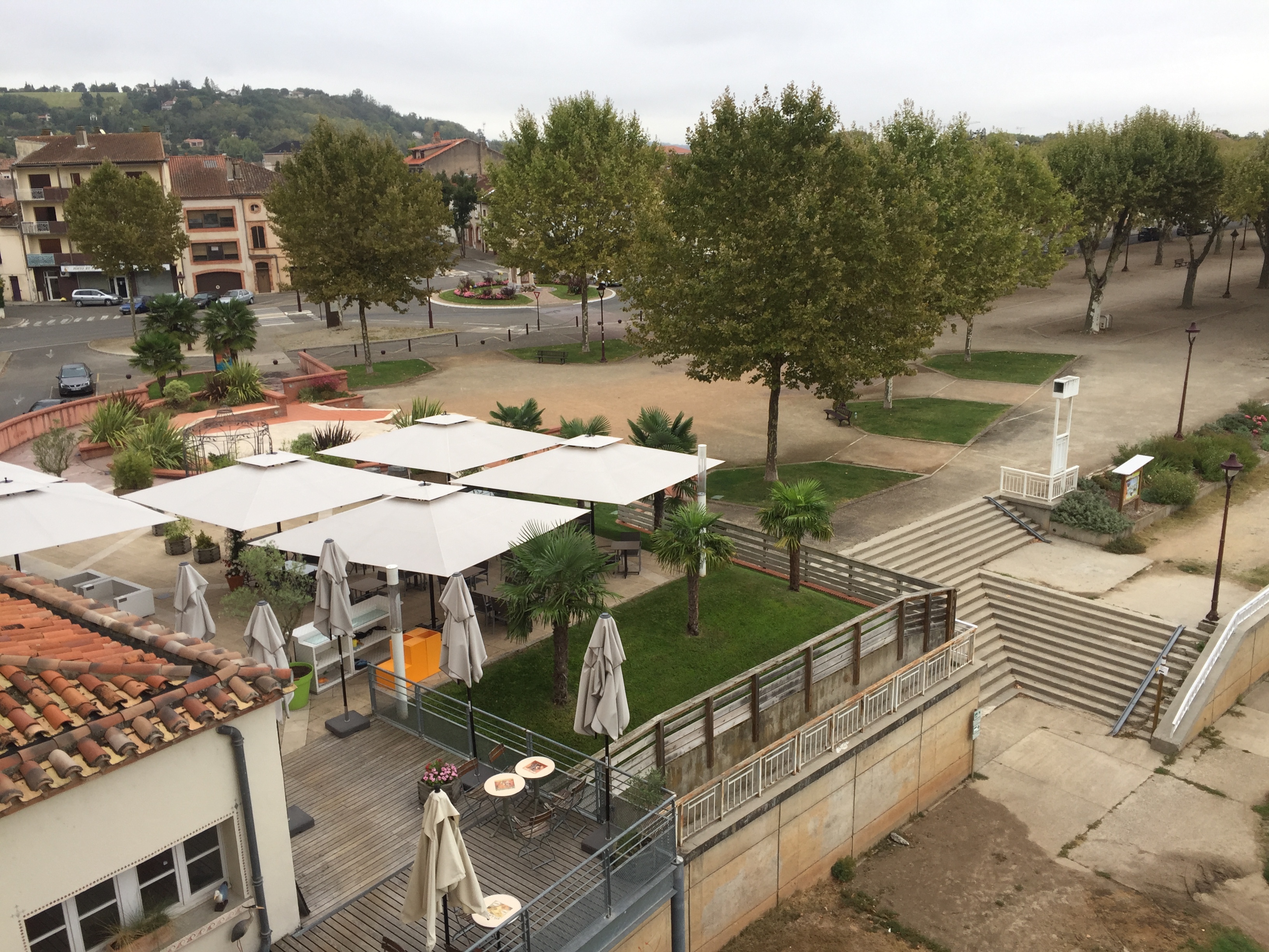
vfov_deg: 48.2
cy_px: 476
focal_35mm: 29
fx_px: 1063
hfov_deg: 61.7
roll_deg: +2.0
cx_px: 634
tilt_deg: -15.1
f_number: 2.2
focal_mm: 4.15
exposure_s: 1/102
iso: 32
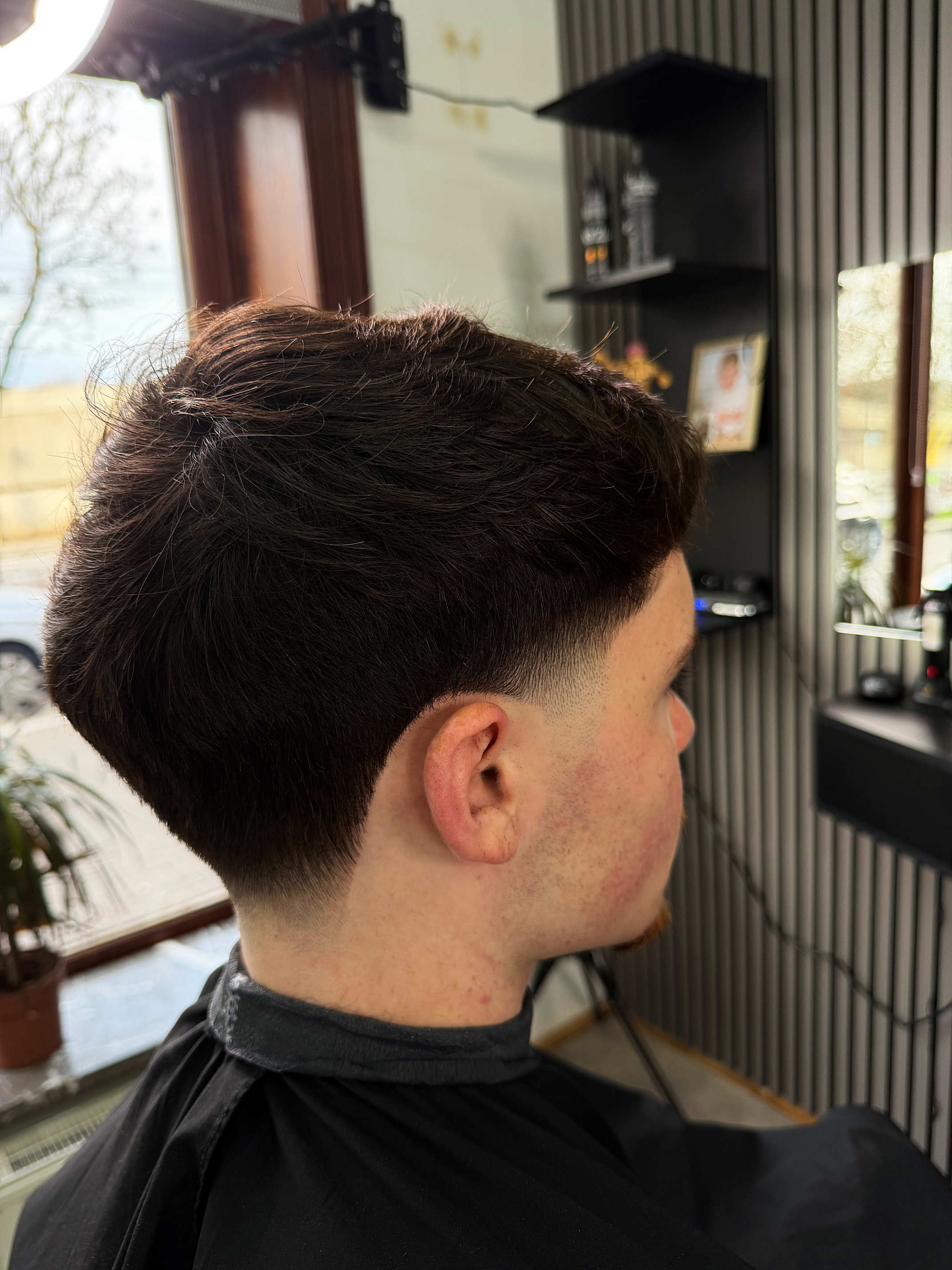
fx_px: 880
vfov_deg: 71.6
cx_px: 476
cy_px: 635
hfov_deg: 56.8
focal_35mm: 24
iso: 80
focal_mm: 6.8
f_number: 1.8
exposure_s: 1/121
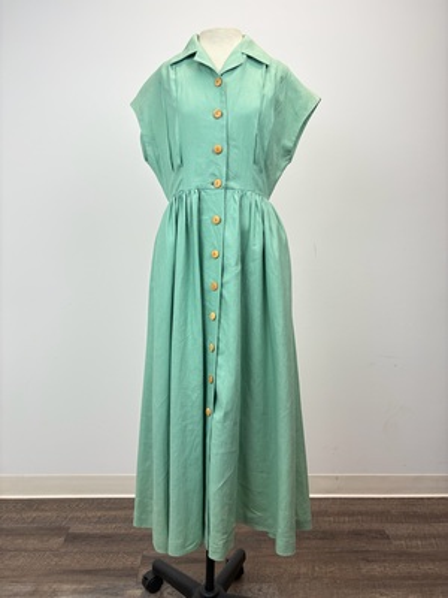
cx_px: 224
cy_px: 299
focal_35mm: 26
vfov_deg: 67.3
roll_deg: -0.4
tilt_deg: -6.2
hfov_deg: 53.1
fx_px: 449
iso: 40
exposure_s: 1/130
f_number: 1.6
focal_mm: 5.96
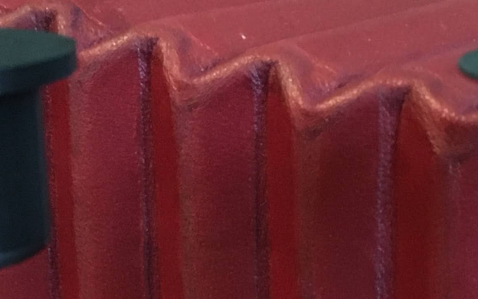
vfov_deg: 11.6
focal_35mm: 106
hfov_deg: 19.6
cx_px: 205
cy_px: 507
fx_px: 1381
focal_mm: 4.15
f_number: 2.2
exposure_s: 1/15
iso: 200
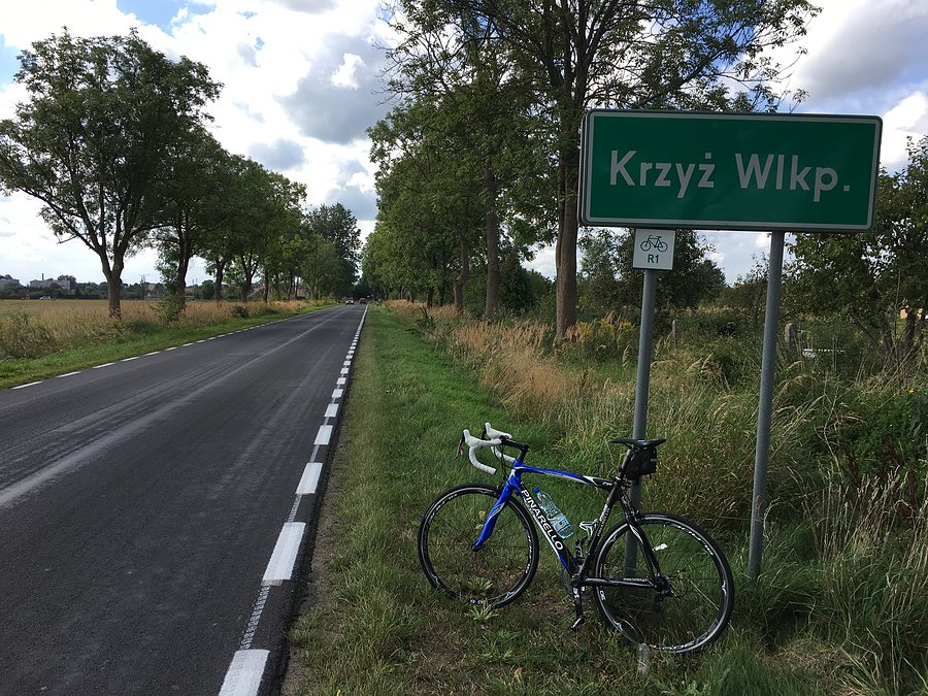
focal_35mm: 29
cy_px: 348
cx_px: 464
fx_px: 777
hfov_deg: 61.7
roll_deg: -1.3
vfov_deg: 48.2
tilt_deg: -4.1
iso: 25
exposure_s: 1/845
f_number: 2.2
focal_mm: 4.15
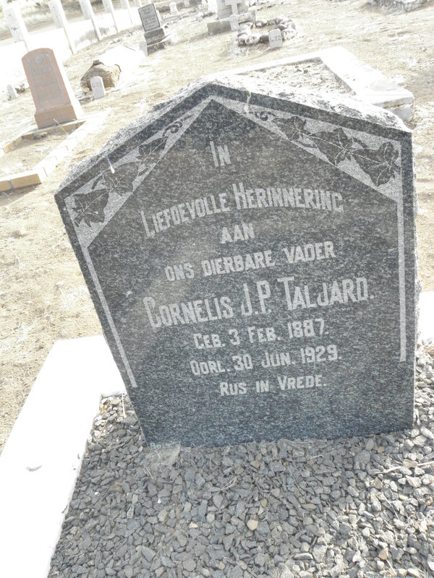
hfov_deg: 53.1
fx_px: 435
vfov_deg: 67.3
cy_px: 289
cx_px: 217
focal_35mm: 26
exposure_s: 1/100
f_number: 6.3
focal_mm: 4.6
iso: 200
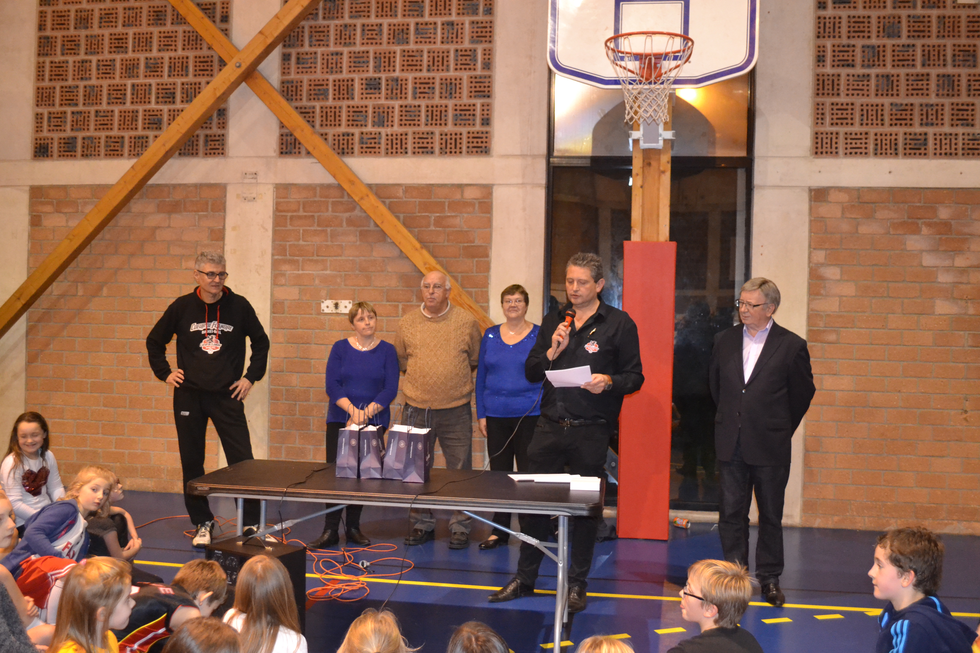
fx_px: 898
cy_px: 326
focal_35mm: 33
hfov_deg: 57.2
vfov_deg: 40.0
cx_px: 490
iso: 3200
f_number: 4
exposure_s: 1/60
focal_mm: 22
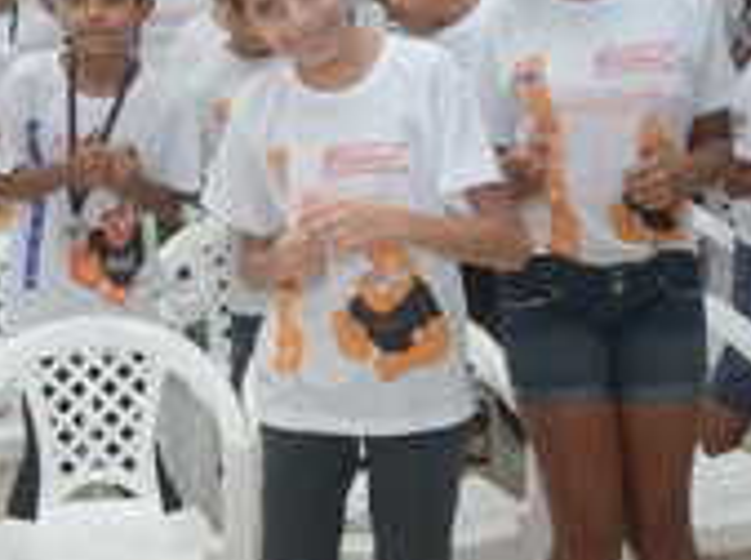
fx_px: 1667
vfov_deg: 19.1
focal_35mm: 77
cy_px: 267
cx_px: 271
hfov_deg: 25.3
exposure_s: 1/125
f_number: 3.5
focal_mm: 20
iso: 1600
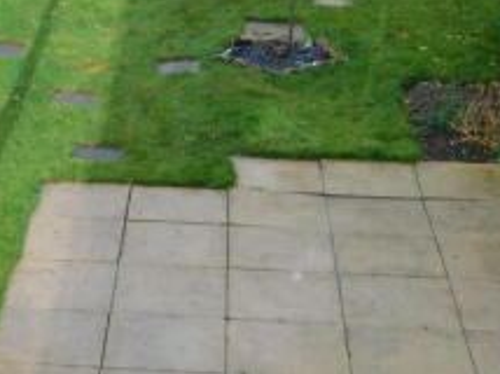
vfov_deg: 13.0
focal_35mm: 109
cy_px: -134
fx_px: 1573
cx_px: 81
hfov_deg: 17.9
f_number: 3.6
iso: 125
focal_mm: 7.1
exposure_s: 1/250
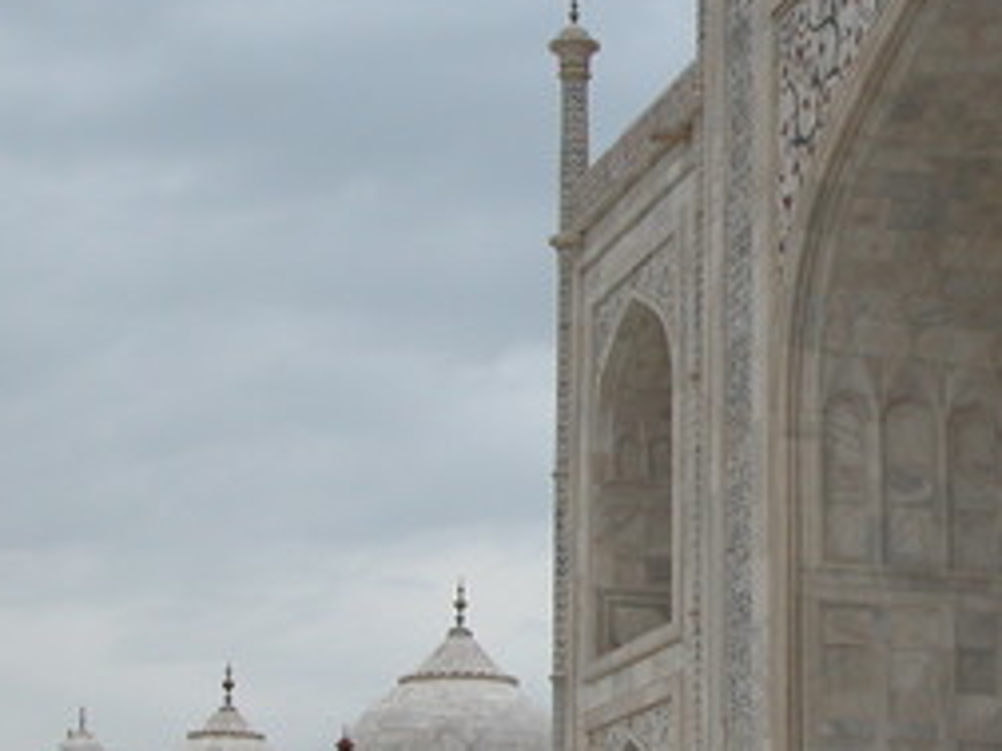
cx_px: 922
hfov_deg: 21.5
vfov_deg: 16.5
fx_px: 2576
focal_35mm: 89
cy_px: 548
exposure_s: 1/118
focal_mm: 8.9
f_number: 3.5
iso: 100
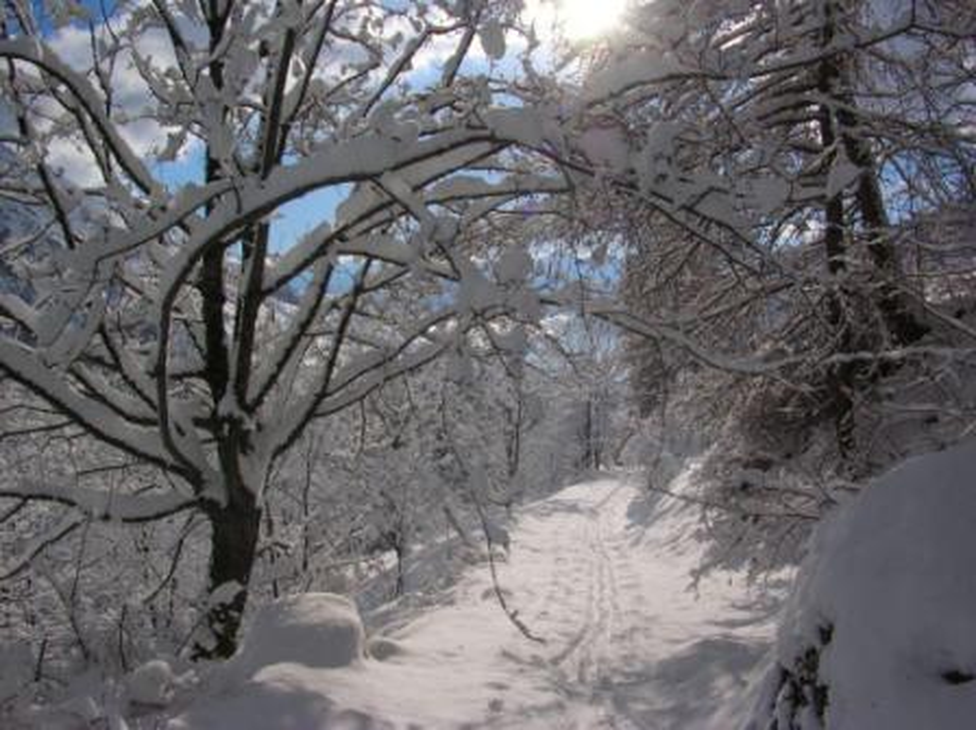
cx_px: 488
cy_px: 365
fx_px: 986
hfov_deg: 52.7
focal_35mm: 35
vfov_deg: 40.6
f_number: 5.6
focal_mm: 5.8
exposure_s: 1/1134
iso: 50
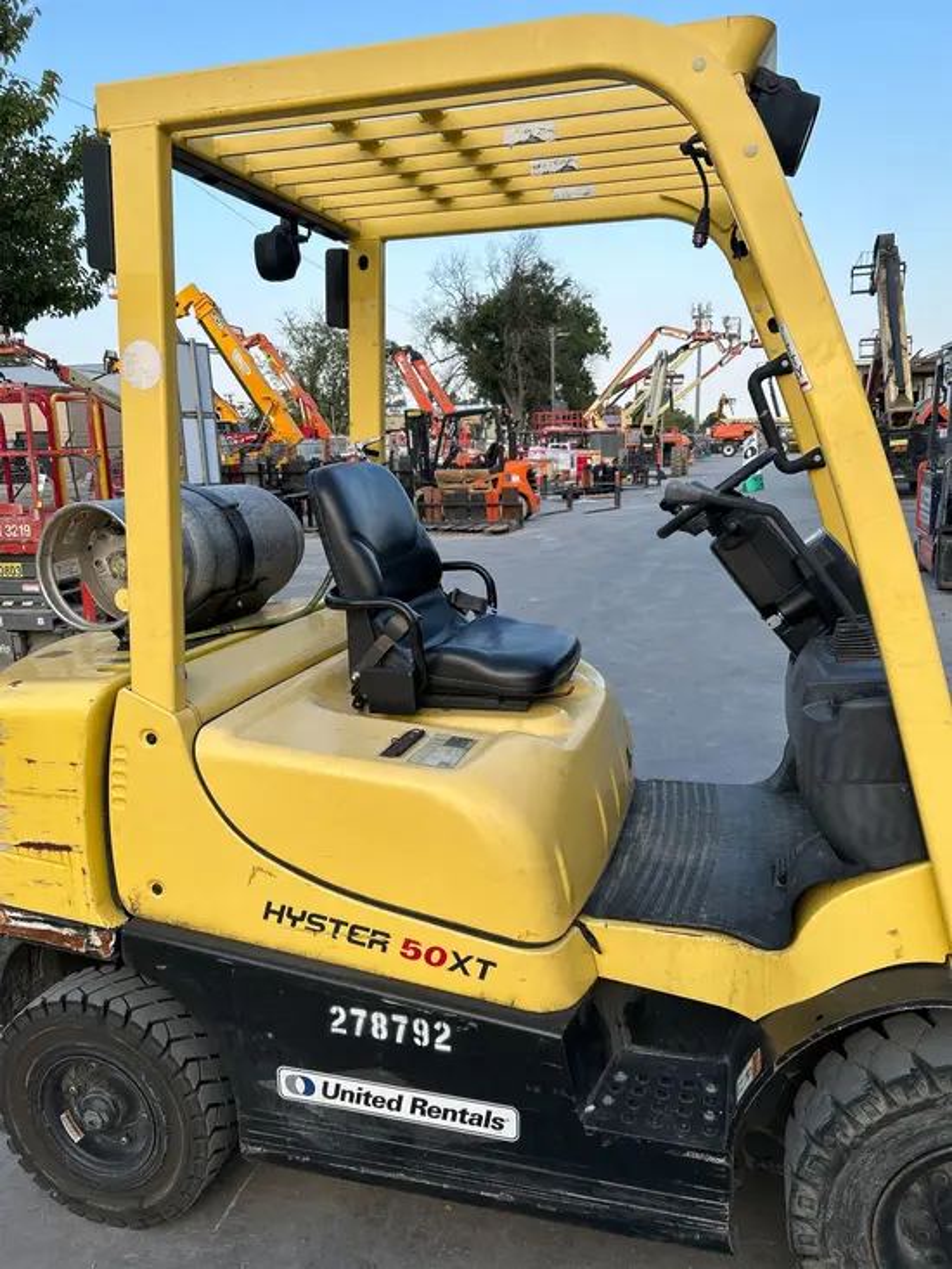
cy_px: 634
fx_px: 953
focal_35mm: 26
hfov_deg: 53.1
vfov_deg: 67.3
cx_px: 476
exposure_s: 1/1295
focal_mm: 5.7
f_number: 1.5
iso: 50
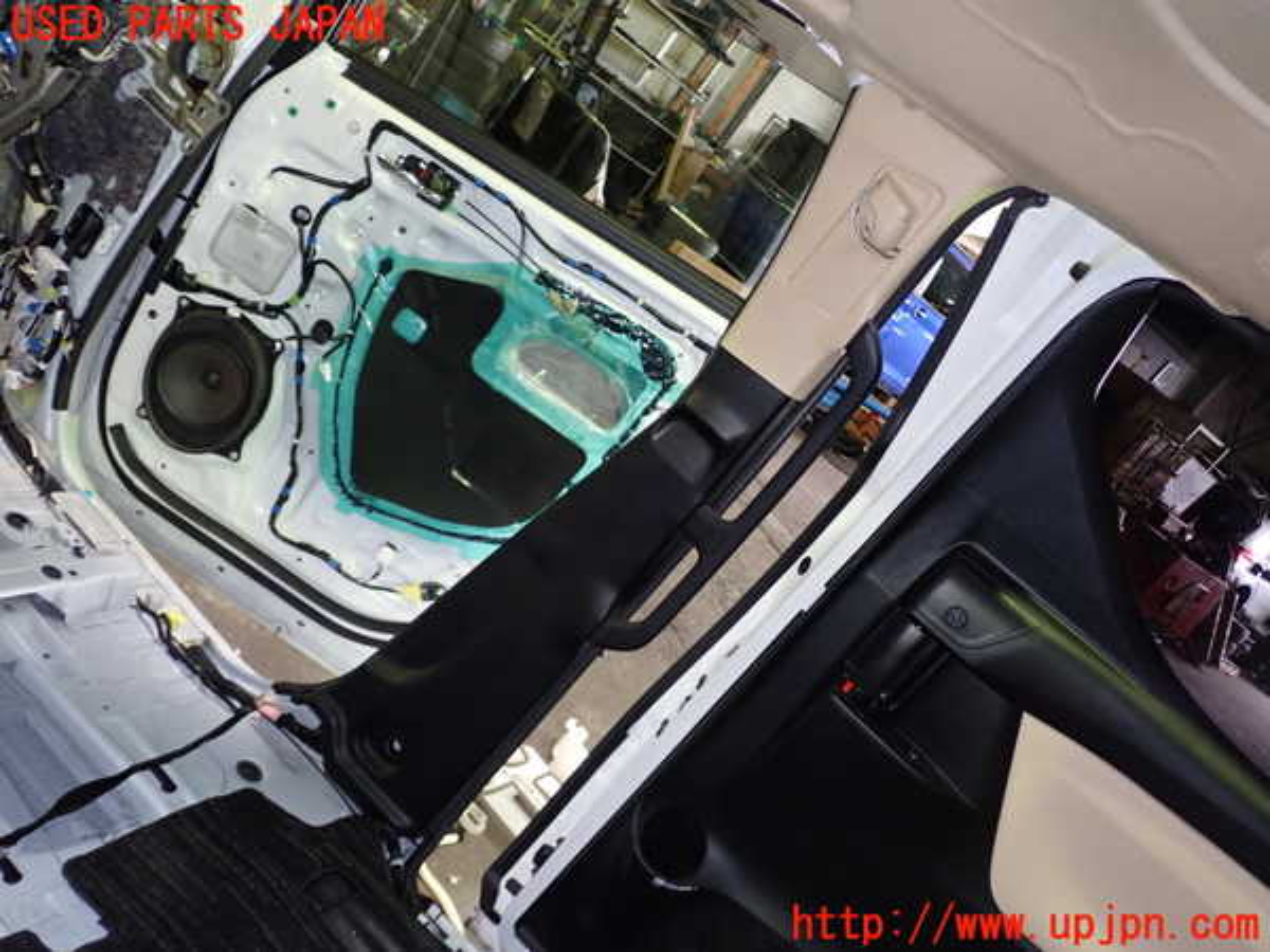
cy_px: 476
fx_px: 1174
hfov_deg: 56.8
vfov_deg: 44.2
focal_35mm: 32
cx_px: 635
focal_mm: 5.79
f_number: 2.4
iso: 320
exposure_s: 1/30
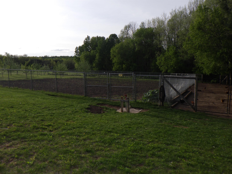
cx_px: 116
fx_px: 188
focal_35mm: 28
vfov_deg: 49.7
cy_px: 87
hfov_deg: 63.4
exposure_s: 1/1000
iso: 125
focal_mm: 5
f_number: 4.2
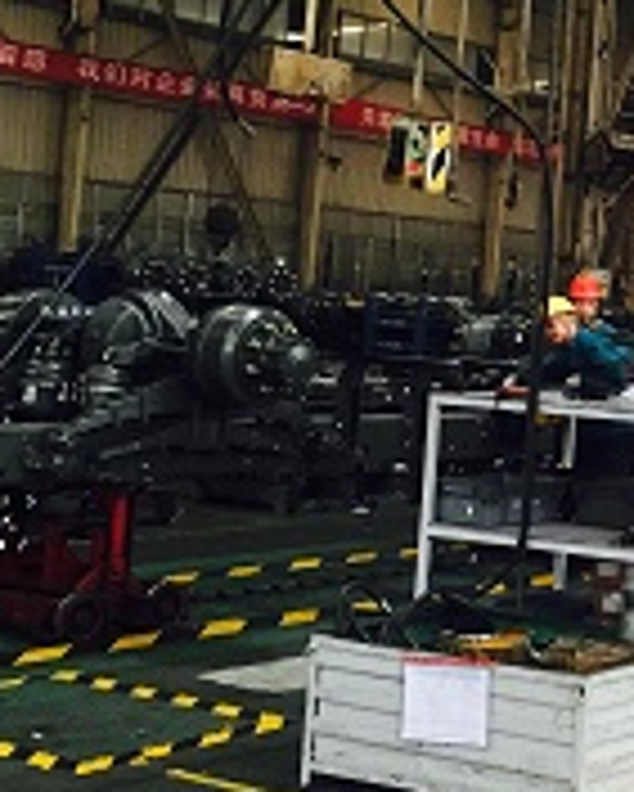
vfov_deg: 25.5
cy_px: 254
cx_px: 895
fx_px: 1734
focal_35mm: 74
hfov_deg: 18.7
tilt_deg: +2.9
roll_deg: -5.4
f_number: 2.2
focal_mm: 4.15
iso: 125
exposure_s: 1/30
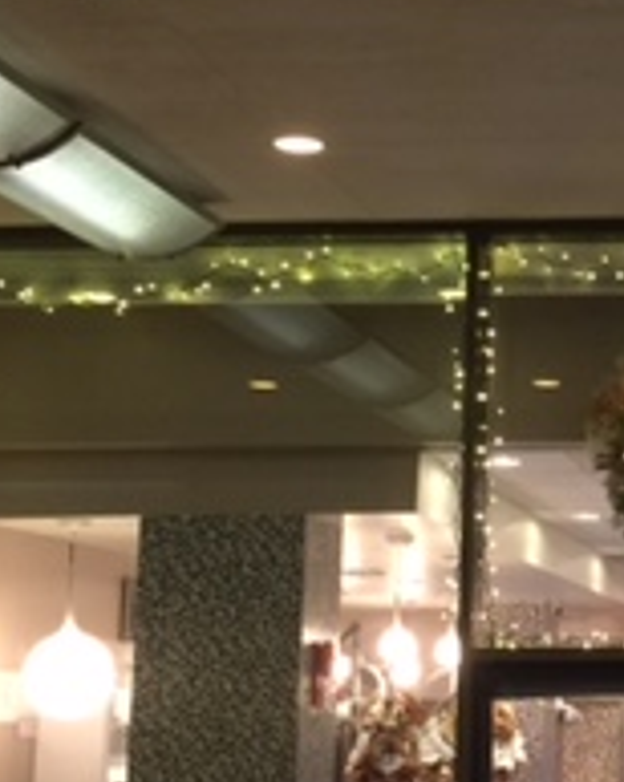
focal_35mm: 94
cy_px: 365
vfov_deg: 20.4
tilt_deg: +9.3
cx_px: 823
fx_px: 2173
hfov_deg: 15.5
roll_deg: +0.2
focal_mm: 4.15
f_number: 2.2
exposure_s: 1/15
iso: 100
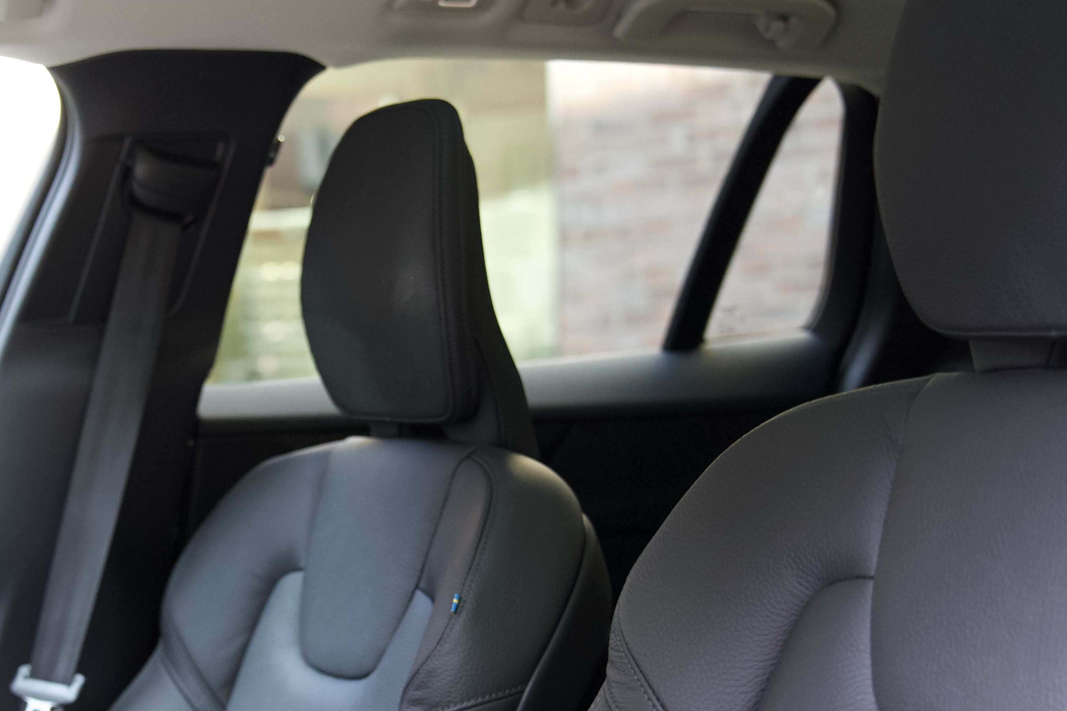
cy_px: 604
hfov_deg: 25.3
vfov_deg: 17.1
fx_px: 2341
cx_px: 244
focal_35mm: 79
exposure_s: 1/160
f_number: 2.8
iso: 1600
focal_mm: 40
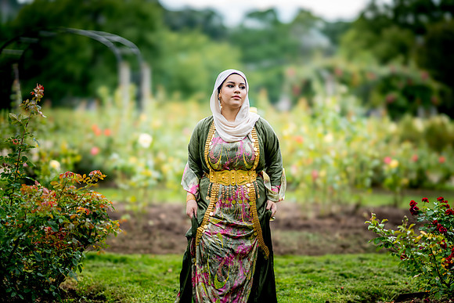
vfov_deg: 16.1
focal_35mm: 85
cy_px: 152
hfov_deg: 23.9
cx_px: 227
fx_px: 1072
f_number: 1.4
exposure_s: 1/2500
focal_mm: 85
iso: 100
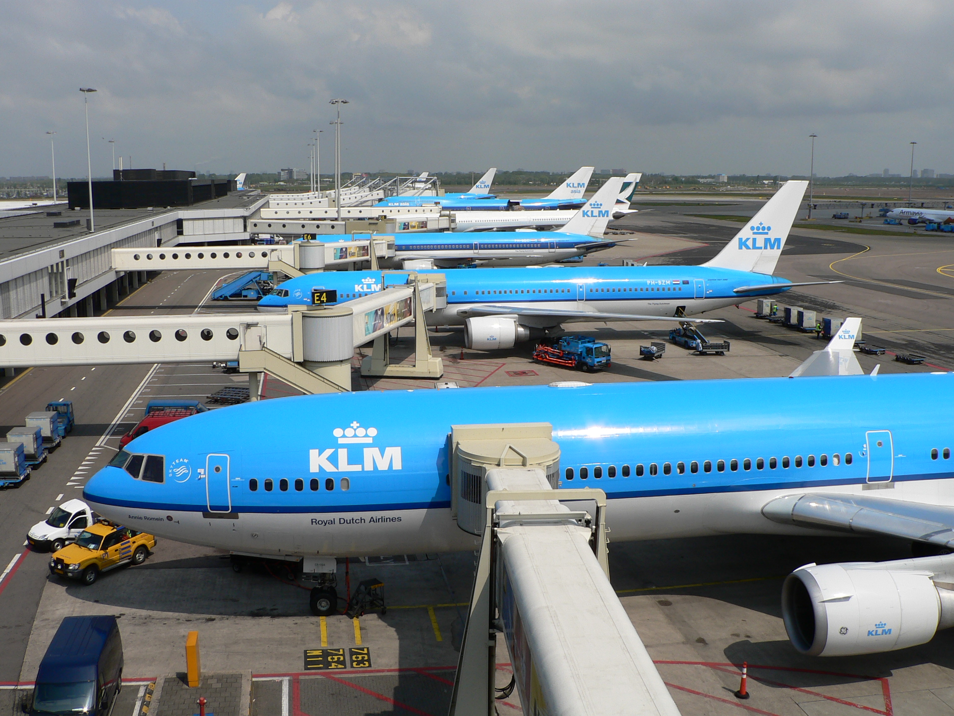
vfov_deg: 40.7
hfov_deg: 52.6
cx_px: 477
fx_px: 965
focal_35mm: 35
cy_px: 358
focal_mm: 6
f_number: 5.6
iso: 64
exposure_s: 1/640
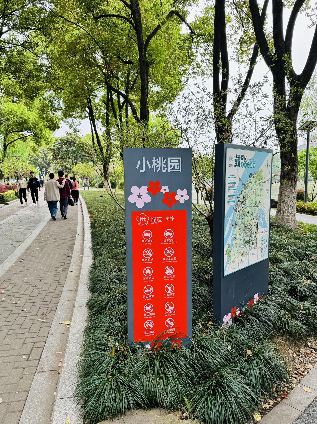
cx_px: 160
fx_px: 305
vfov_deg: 69.4
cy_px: 216
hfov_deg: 54.8
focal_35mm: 25
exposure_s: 1/194
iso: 80
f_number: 1.78
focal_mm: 6.76
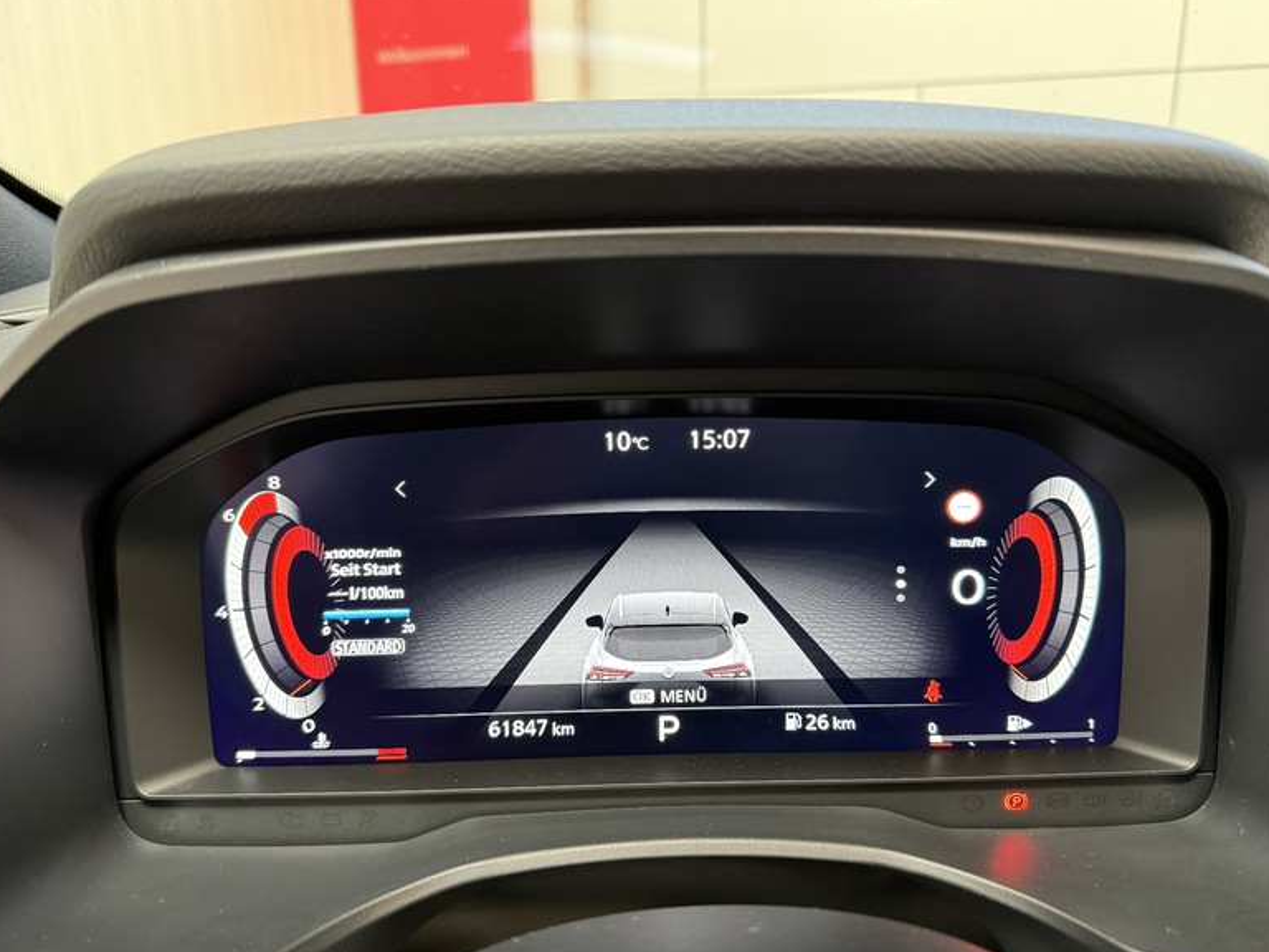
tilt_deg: -13.4
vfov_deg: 54.9
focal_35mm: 25
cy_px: 486
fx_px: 916
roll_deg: +1.2
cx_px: 643
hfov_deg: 69.4
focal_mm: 6.86
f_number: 1.78
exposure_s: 1/60
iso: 640
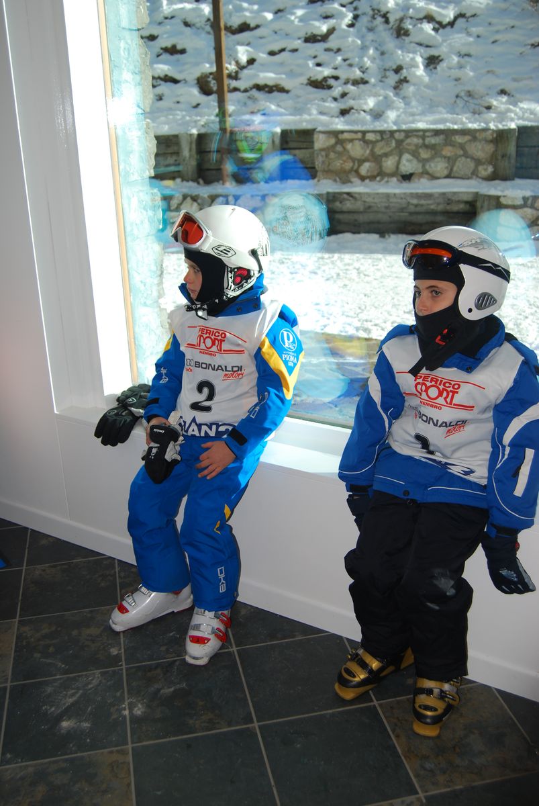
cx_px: 270
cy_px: 403
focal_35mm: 36
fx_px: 806
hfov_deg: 37.0
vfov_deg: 53.1
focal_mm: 24
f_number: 4
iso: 100
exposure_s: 1/160
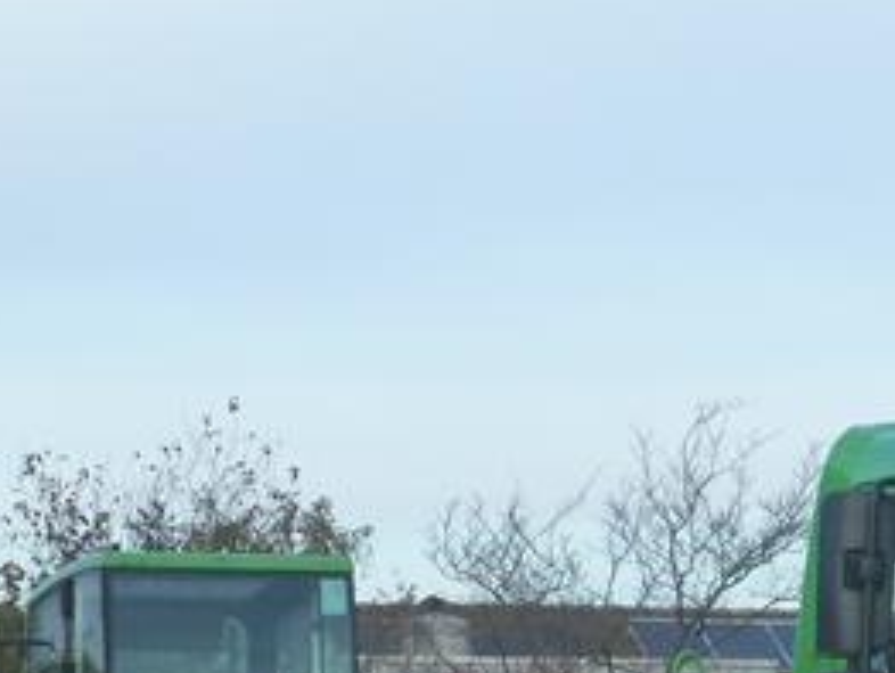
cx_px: 574
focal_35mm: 351
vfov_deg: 4.2
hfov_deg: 5.6
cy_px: 765
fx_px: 9083
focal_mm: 20.6
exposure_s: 1/125
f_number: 5.3
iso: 160
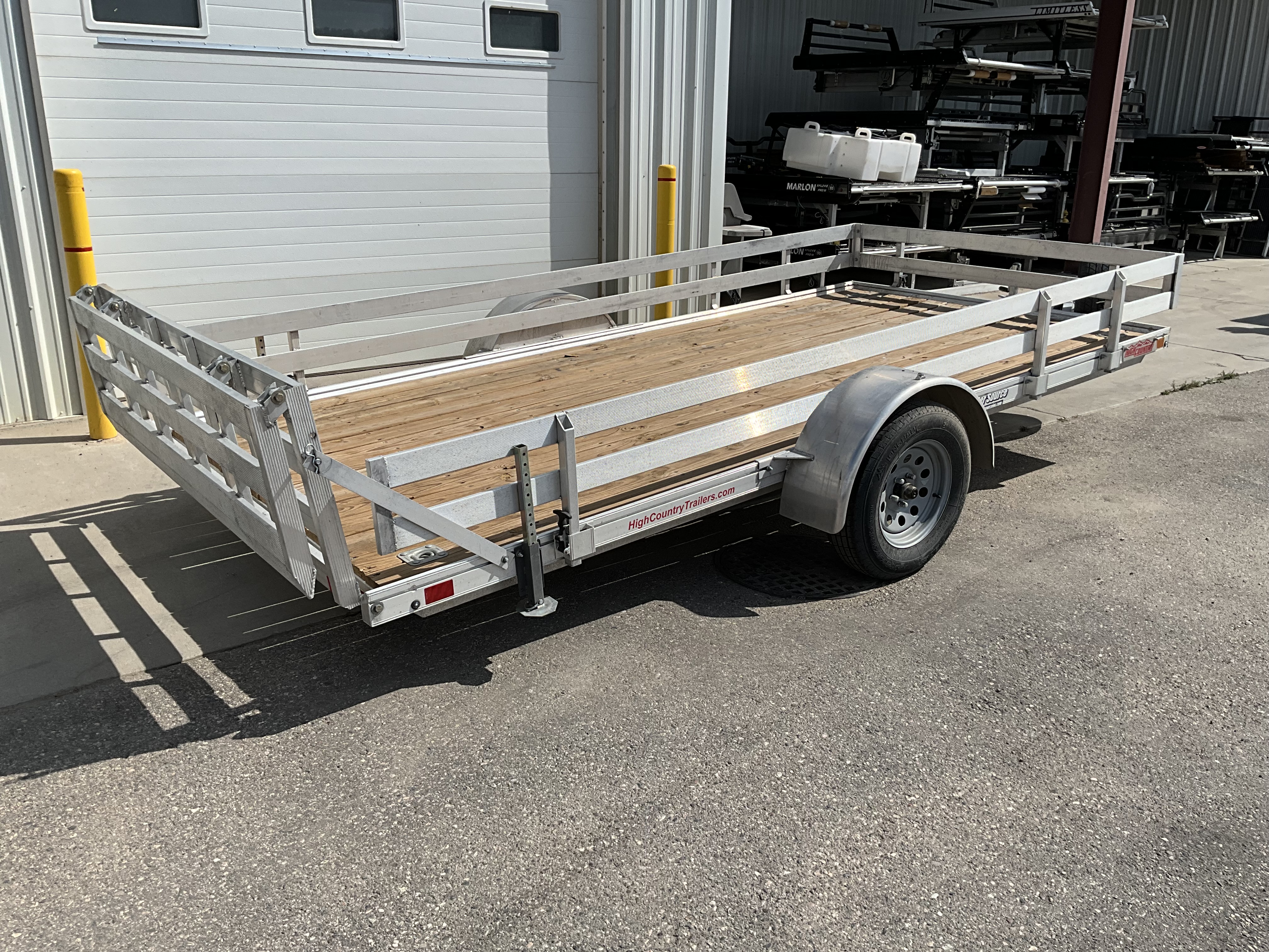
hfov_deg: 61.7
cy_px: 476
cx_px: 634
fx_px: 1063
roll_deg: -1.7
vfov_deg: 48.2
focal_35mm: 29
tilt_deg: -18.3
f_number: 1.8
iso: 25
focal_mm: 3
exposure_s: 1/3125
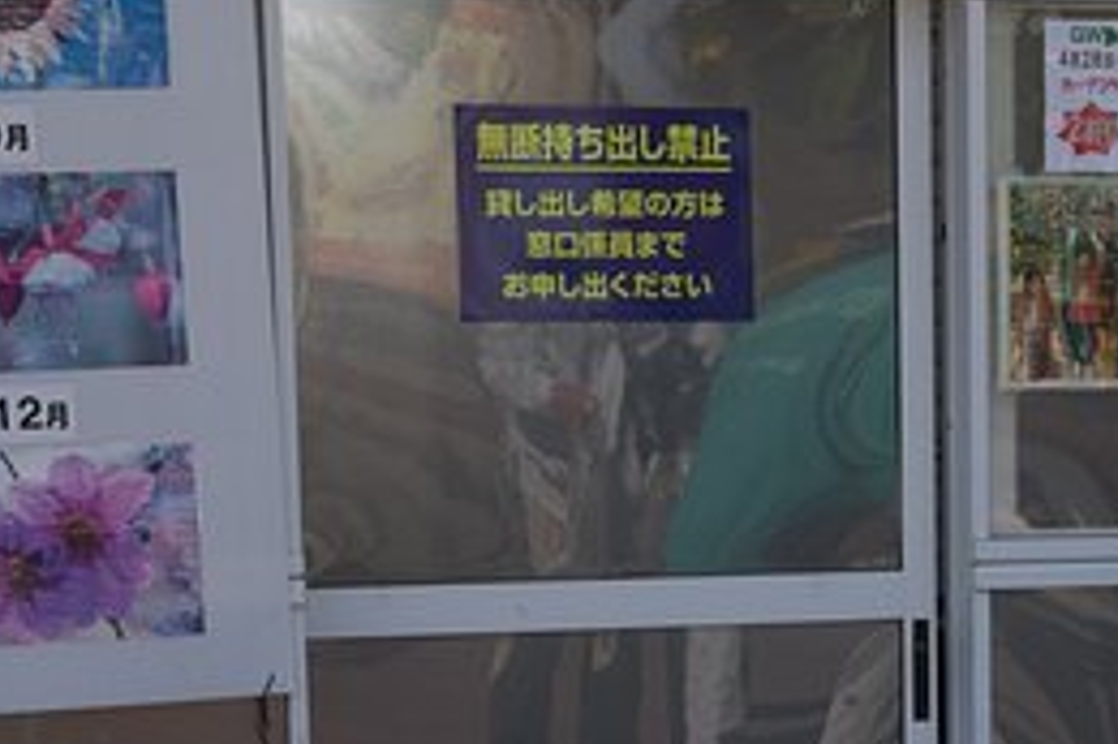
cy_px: 1000
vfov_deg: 9.9
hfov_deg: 14.7
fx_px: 4220
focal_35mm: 136
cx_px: 1251
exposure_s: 1/250
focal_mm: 23
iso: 400
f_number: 8
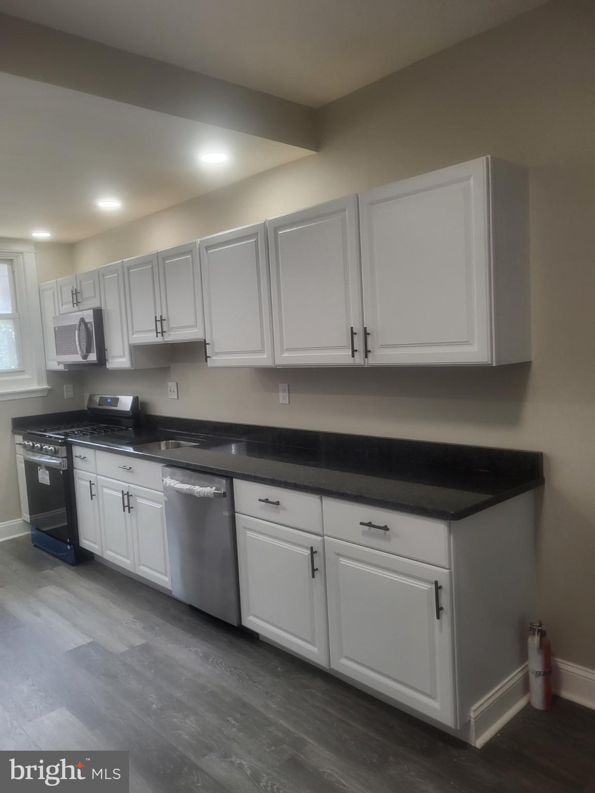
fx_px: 596
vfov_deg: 67.3
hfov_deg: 53.1
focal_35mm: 26
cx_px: 298
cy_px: 396
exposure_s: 1/120
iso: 125
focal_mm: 5.4
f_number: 1.8
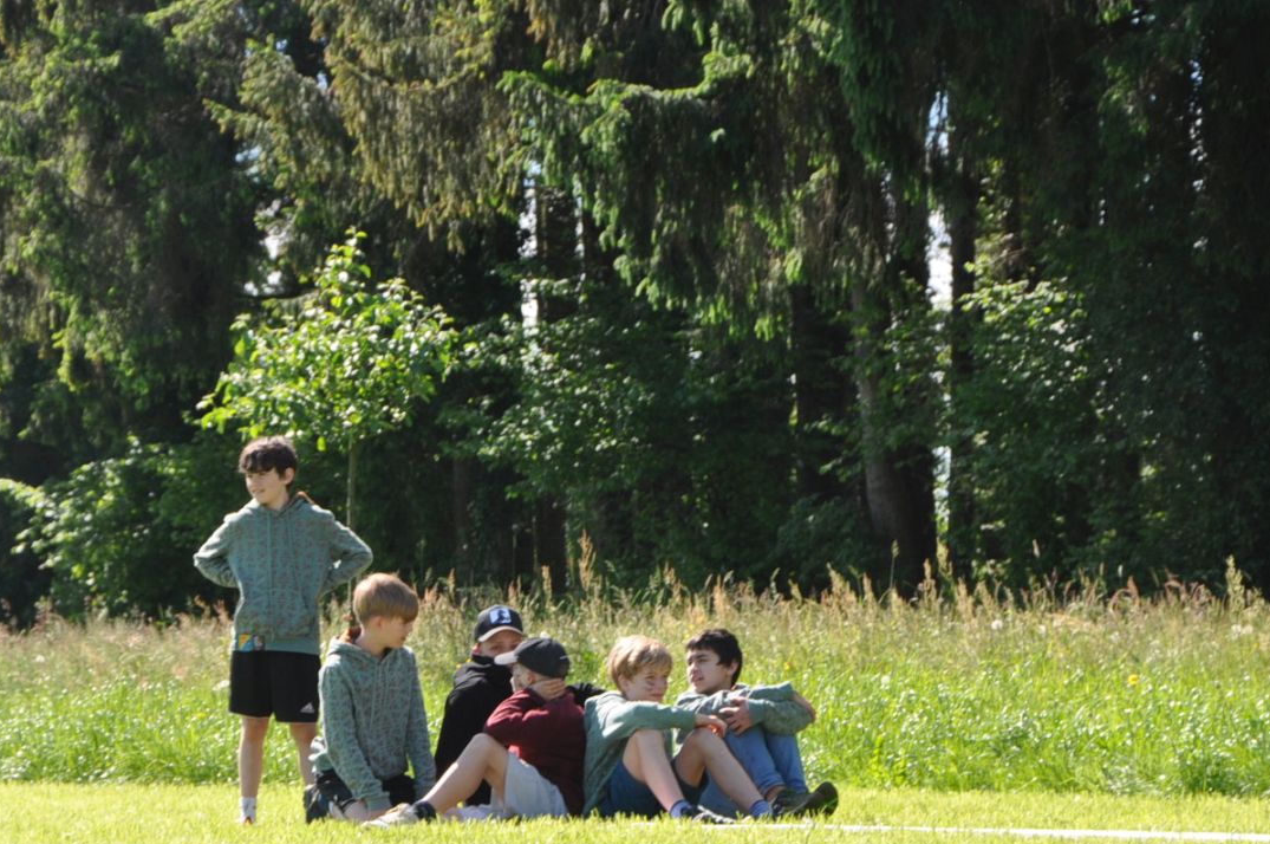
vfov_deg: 6.8
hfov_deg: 10.2
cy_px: 550
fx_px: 7114
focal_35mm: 202
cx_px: 660
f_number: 8
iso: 200
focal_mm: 75
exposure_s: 1/250
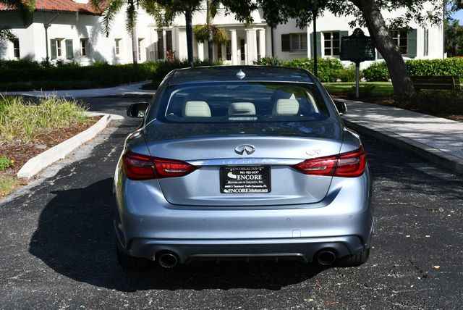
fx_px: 824
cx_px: 232
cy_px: 155
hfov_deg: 31.4
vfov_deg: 21.3
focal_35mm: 64
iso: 100
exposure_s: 1/250
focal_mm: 32
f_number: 8
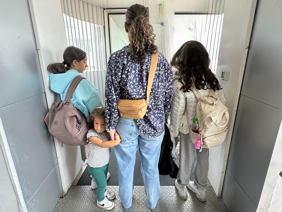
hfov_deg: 102.1
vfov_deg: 85.7
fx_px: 114
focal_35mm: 14
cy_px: 106
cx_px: 141
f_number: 2.2
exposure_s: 1/99
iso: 64
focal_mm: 2.22
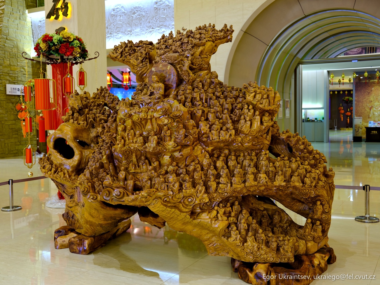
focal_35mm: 40
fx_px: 439
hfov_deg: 46.8
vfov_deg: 36.0
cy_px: 142
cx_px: 190
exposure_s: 1/1.1
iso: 100
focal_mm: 50.9
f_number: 5.2
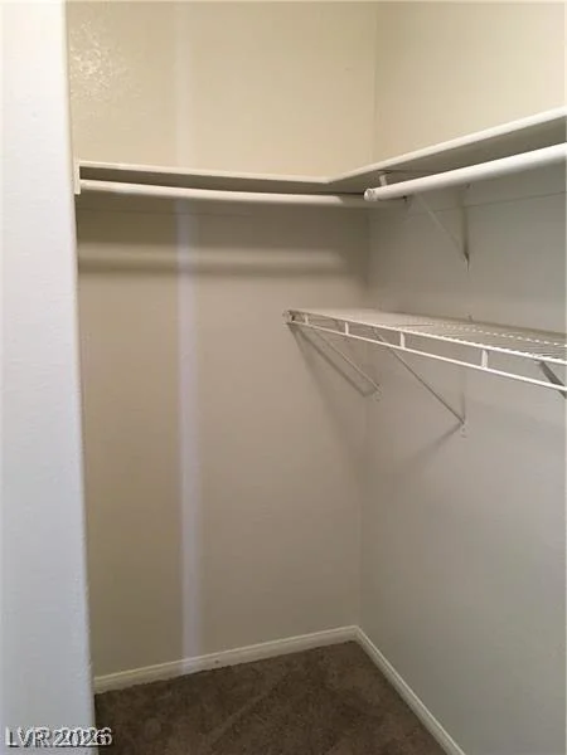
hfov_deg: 48.2
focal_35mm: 29
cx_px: 284
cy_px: 378
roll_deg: -0.4
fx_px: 633
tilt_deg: -10.2
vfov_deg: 61.7
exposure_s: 1/30
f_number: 2.2
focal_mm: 4.15
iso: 100
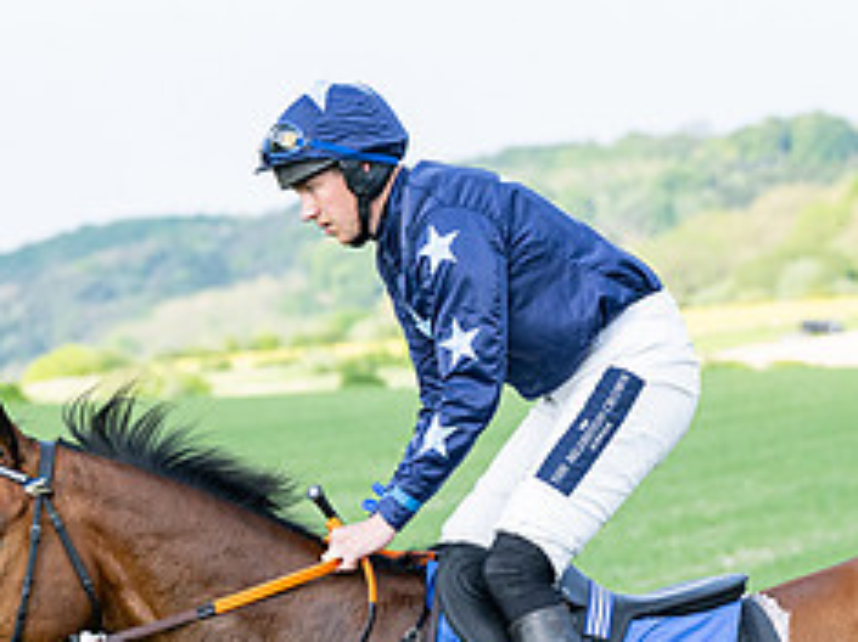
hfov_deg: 6.6
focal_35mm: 301
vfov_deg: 4.9
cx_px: 295
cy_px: 626
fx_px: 7457
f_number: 4
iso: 400
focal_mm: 92
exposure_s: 1/1600
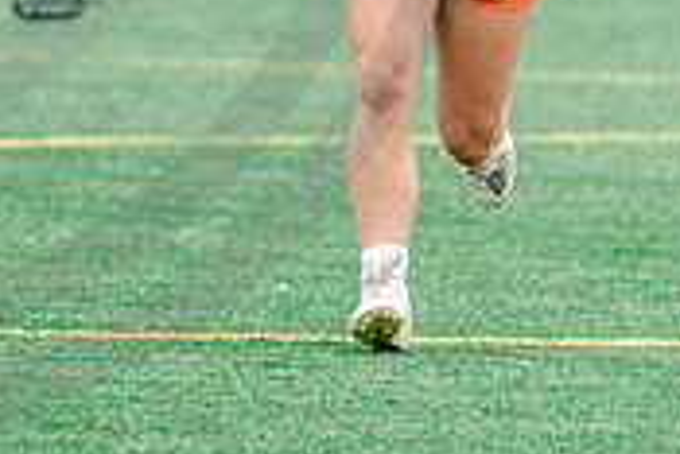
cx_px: -534
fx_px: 20454
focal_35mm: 1082
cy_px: -99
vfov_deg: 1.3
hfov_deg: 1.9
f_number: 3
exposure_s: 1/640
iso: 250
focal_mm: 200
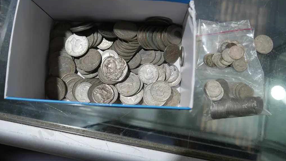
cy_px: 59
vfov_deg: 35.4
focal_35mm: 33
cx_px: 144
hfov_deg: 59.5
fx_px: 250
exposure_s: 1/80
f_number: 4
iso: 200
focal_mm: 15
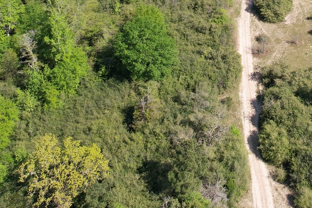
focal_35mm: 68
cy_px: -79
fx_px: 589
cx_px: 260
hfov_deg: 28.9
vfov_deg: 18.3
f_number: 2.8
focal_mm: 8.38
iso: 120
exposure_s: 1/1500
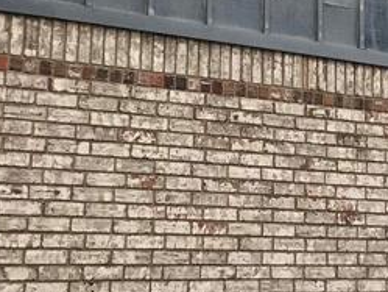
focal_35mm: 115
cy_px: 16
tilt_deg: +12.2
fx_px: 1290
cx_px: 282
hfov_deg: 17.0
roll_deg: -0.7
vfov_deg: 12.8
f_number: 1.8
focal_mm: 3.99
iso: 20
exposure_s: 1/370
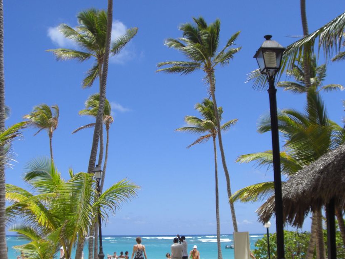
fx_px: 468
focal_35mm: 47
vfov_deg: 30.8
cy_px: 158
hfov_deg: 40.4
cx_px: 169
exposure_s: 1/160
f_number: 8
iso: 64
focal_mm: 6.2
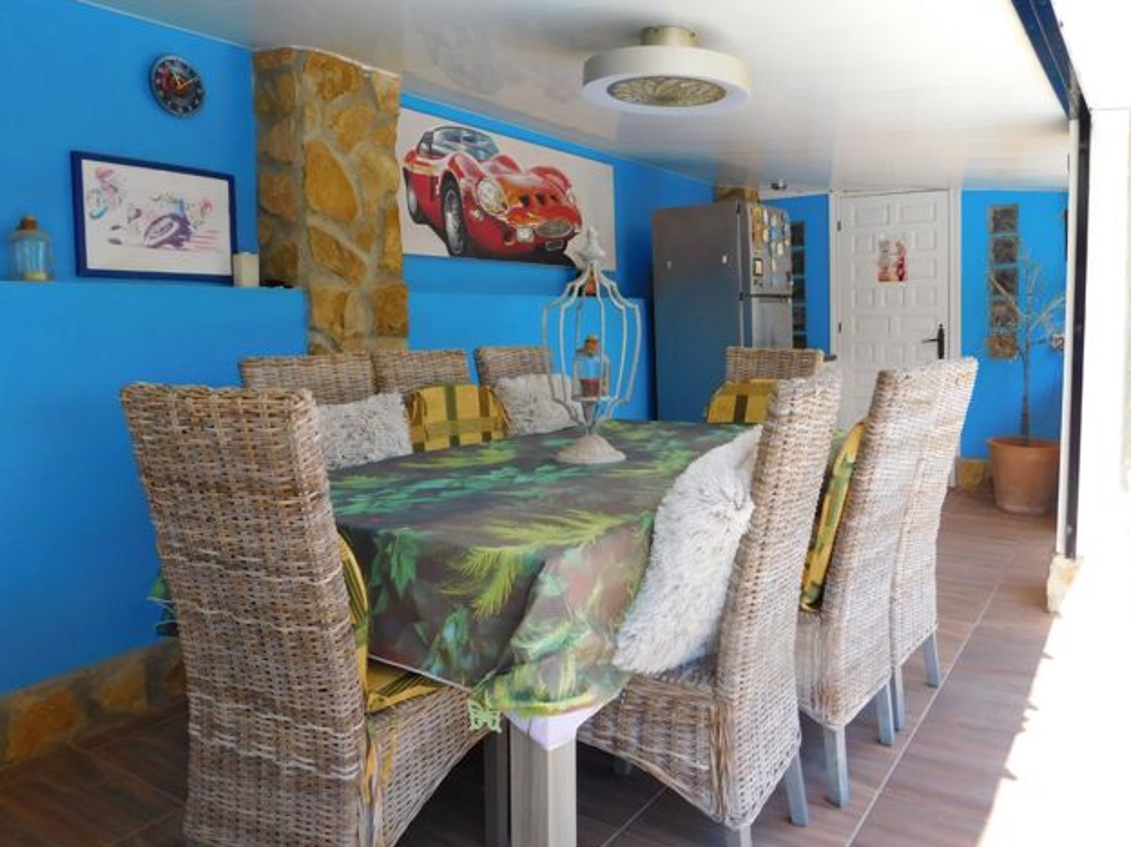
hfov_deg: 67.1
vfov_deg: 52.9
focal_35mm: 26
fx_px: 849
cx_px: 635
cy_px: 377
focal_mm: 4
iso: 125
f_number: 3
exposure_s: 1/200
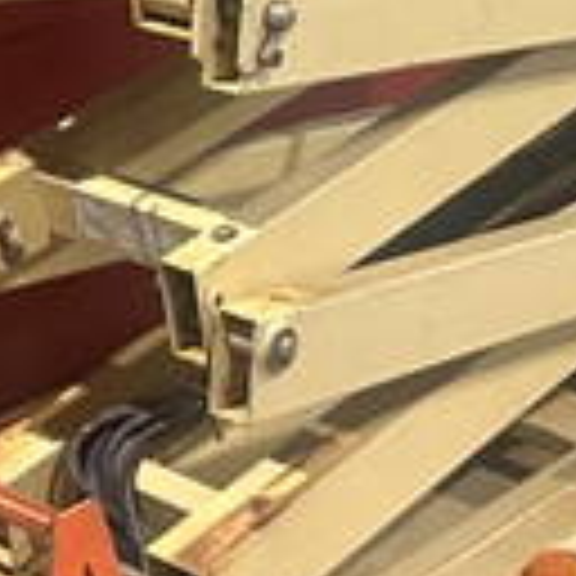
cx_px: 385
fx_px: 2353
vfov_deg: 13.3
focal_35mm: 125
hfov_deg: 13.9
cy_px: -252
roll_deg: +1.0
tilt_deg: -9.4
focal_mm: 6.86
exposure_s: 1/50
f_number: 1.78
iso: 400
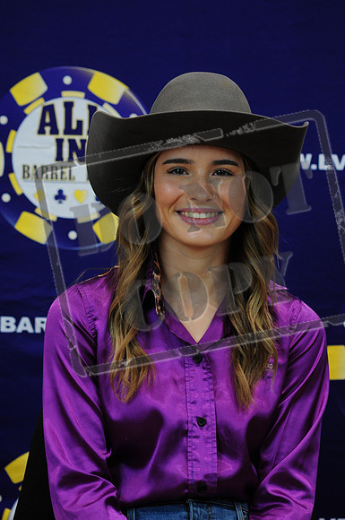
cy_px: 260
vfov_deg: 16.7
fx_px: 1773
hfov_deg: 11.1
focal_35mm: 123
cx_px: 172
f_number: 4
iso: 640
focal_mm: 82
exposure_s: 1/125
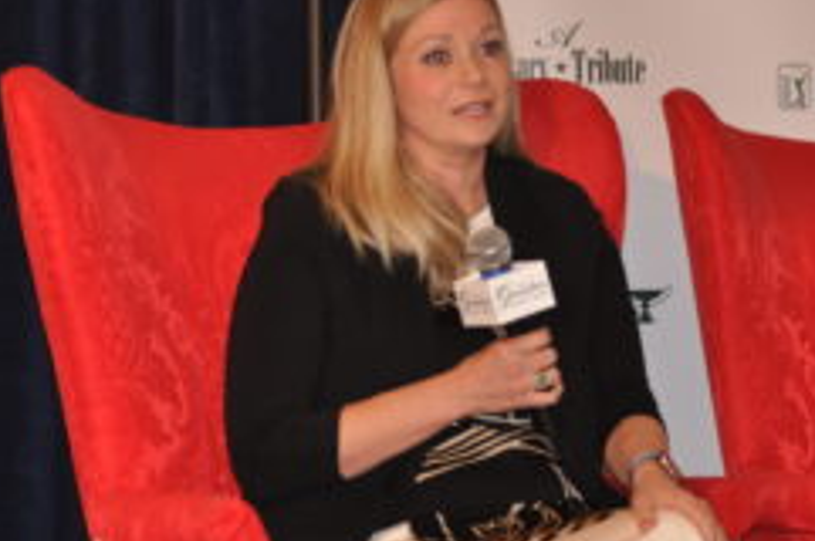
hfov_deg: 10.9
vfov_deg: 7.2
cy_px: 374
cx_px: 632
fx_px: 4273
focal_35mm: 189
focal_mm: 62
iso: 800
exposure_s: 1/60
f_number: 4.2
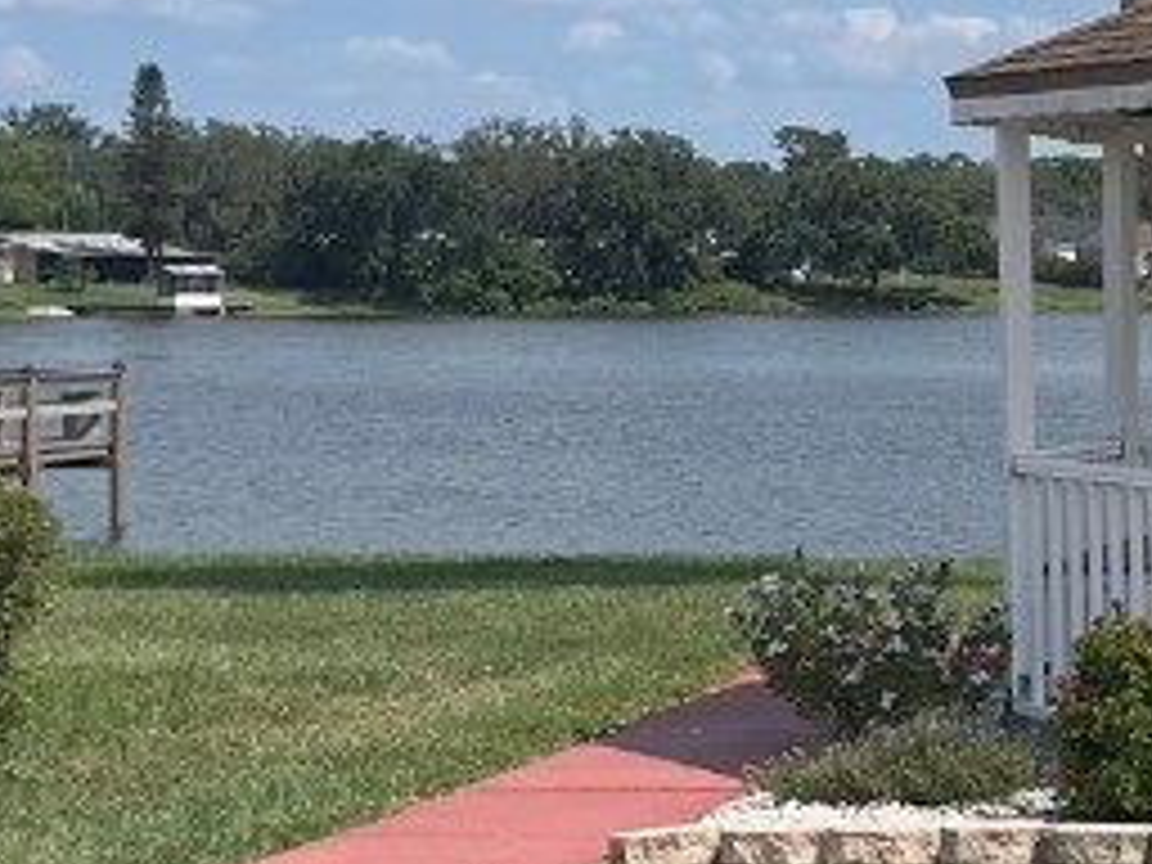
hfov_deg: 17.4
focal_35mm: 104
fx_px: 3461
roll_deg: +0.3
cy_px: 324
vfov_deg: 14.2
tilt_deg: -1.5
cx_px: 1606
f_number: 1.6
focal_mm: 5.1
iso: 50
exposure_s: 1/6993
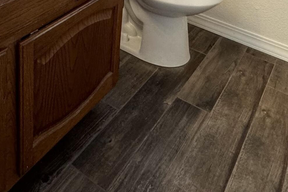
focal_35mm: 44
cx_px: 115
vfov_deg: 24.2
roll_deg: -4.1
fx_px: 352
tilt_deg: -12.7
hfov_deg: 44.3
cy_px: -93
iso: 200
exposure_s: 1/60
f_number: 2.2
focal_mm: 2.22
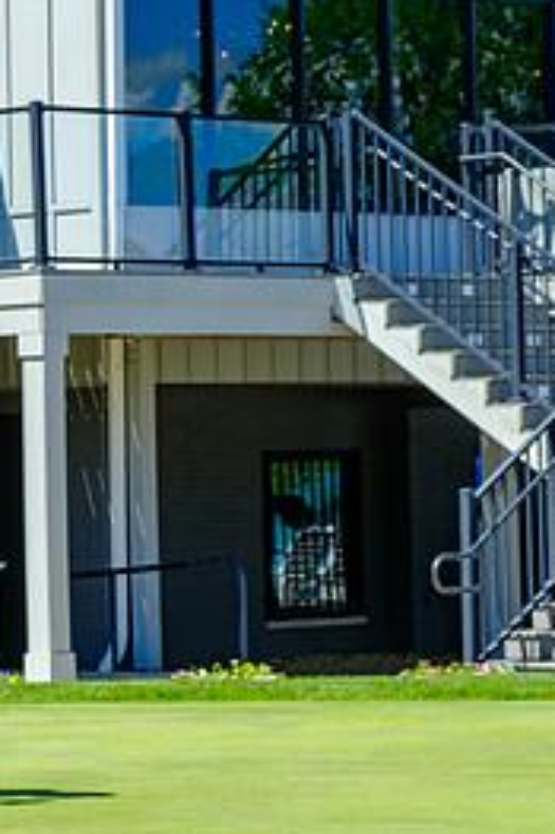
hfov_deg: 7.4
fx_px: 4237
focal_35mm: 183
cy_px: 457
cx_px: -228
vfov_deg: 11.2
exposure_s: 1/250
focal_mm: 55
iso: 200
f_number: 6.4
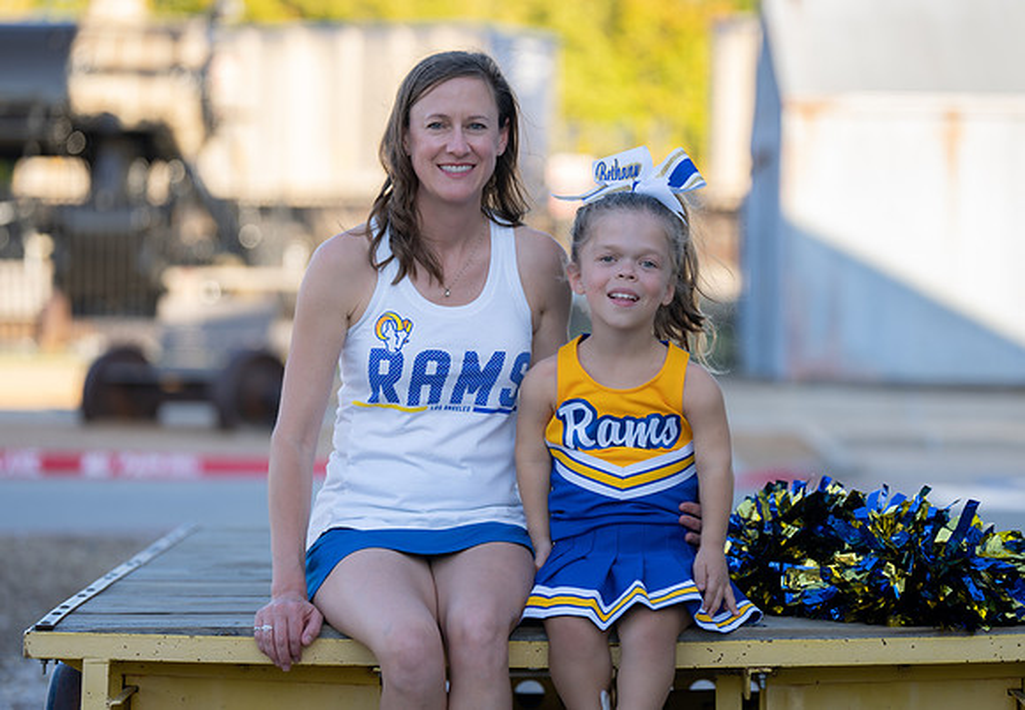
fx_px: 3452
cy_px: 350
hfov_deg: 16.9
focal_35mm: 120
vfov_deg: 11.7
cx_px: 540
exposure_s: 1/320
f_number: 2.8
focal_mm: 115
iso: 100
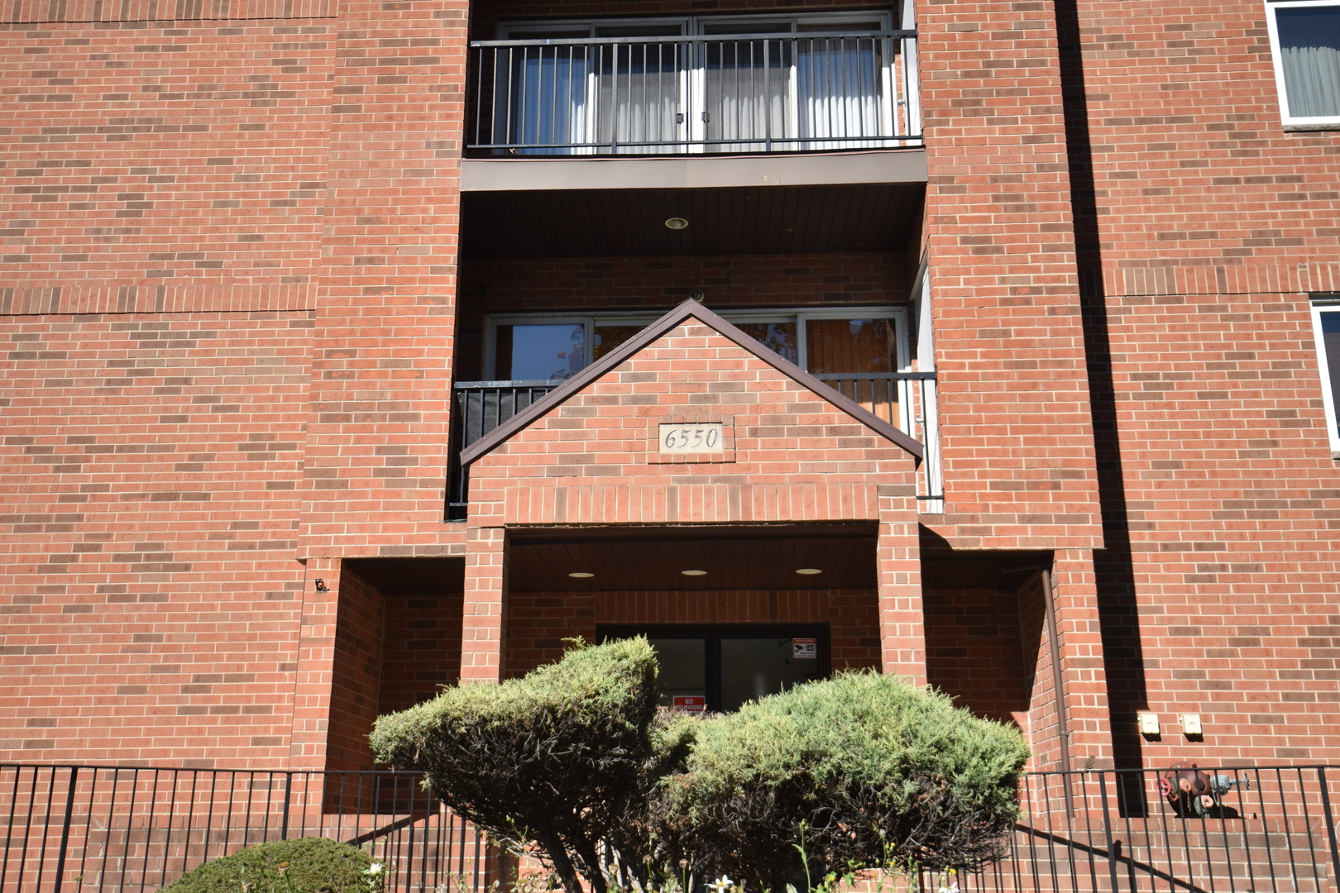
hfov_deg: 53.1
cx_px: 670
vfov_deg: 36.9
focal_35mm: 36
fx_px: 1340
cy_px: 446
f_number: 4.5
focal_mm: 24
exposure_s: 1/4000
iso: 640
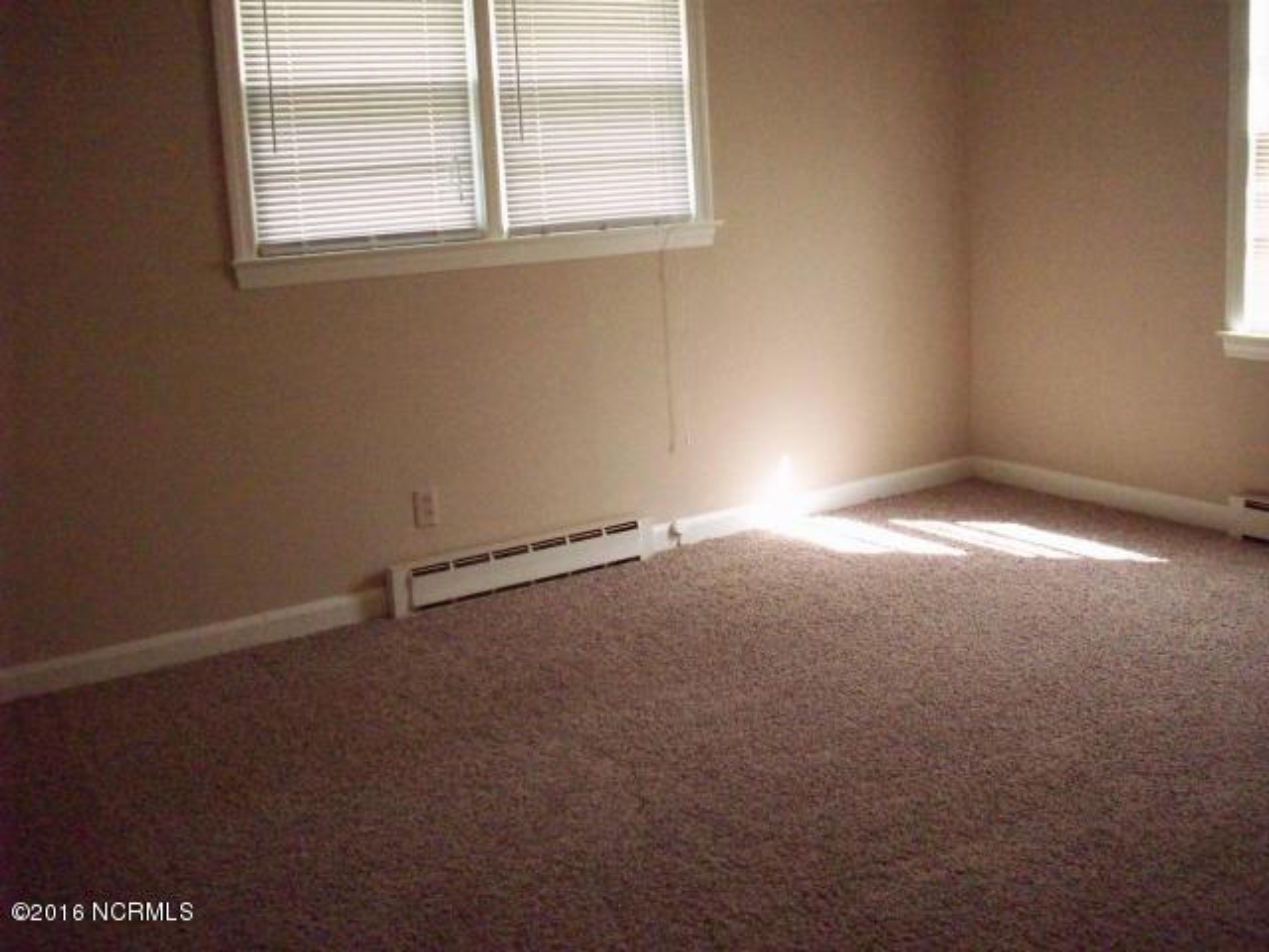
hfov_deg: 50.1
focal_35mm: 37
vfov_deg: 38.7
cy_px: 476
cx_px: 634
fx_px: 1356
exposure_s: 1/128
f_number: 2.8
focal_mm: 6.2
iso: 800
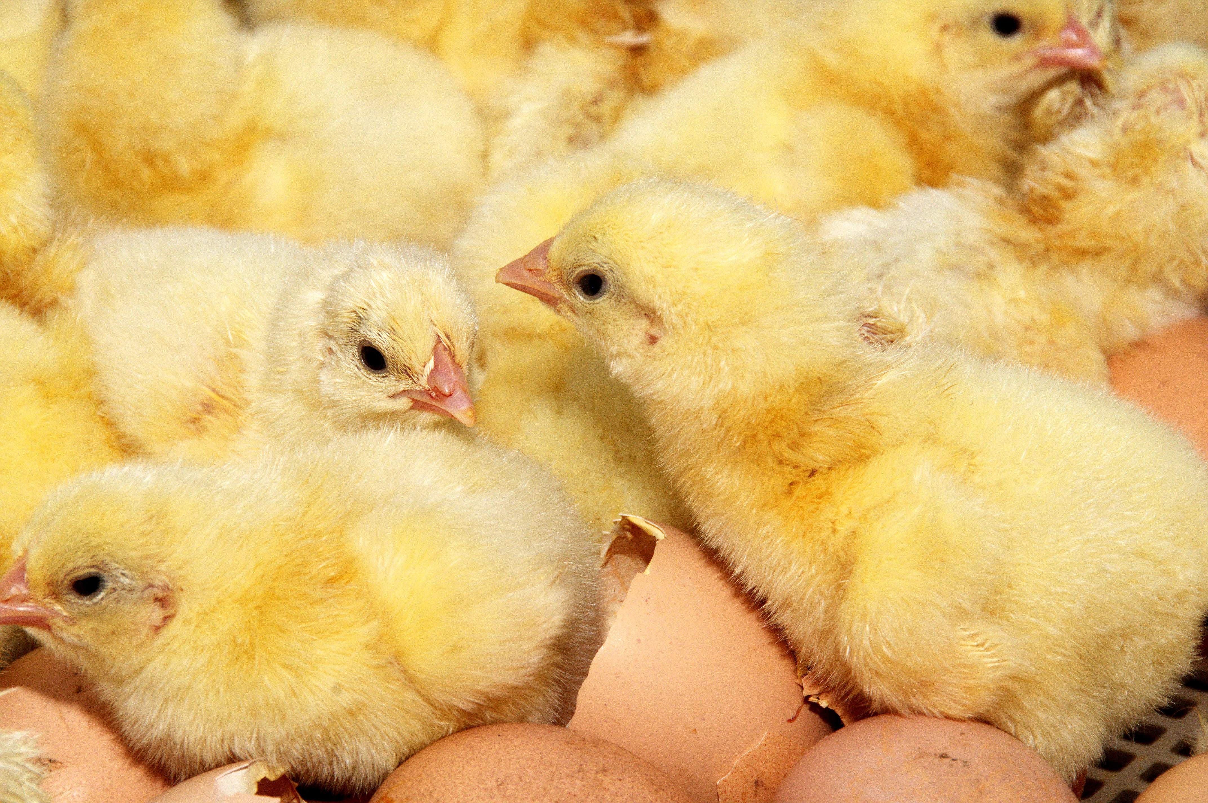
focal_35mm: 300
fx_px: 10054
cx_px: 604
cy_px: 402
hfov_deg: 6.9
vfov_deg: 4.6
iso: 400
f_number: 13
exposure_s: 1/200
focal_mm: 200
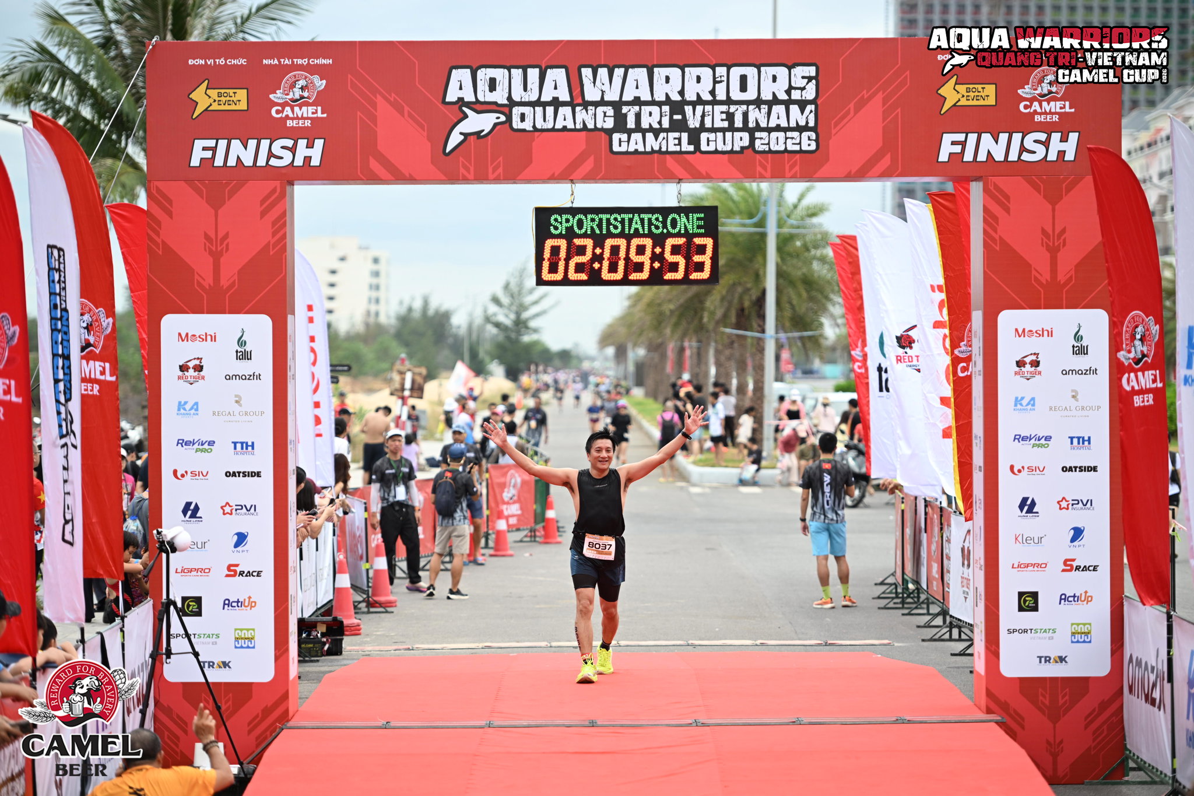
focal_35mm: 135
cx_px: 597
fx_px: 4477
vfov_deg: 10.2
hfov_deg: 15.2
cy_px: 398
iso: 200
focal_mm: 135
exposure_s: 1/640
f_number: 2.8
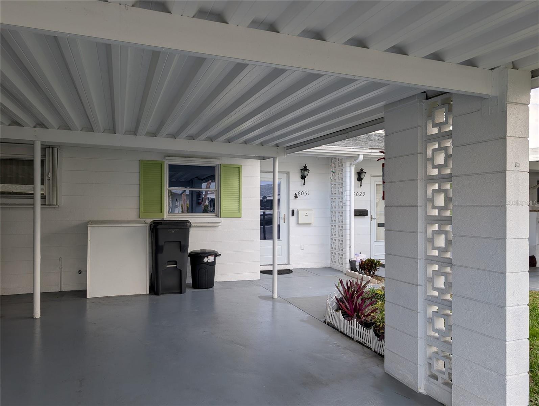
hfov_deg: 71.5
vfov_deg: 56.9
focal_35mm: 24
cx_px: 270
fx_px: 374
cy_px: 203
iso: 22
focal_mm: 6.9
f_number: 1.68
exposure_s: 1/1167
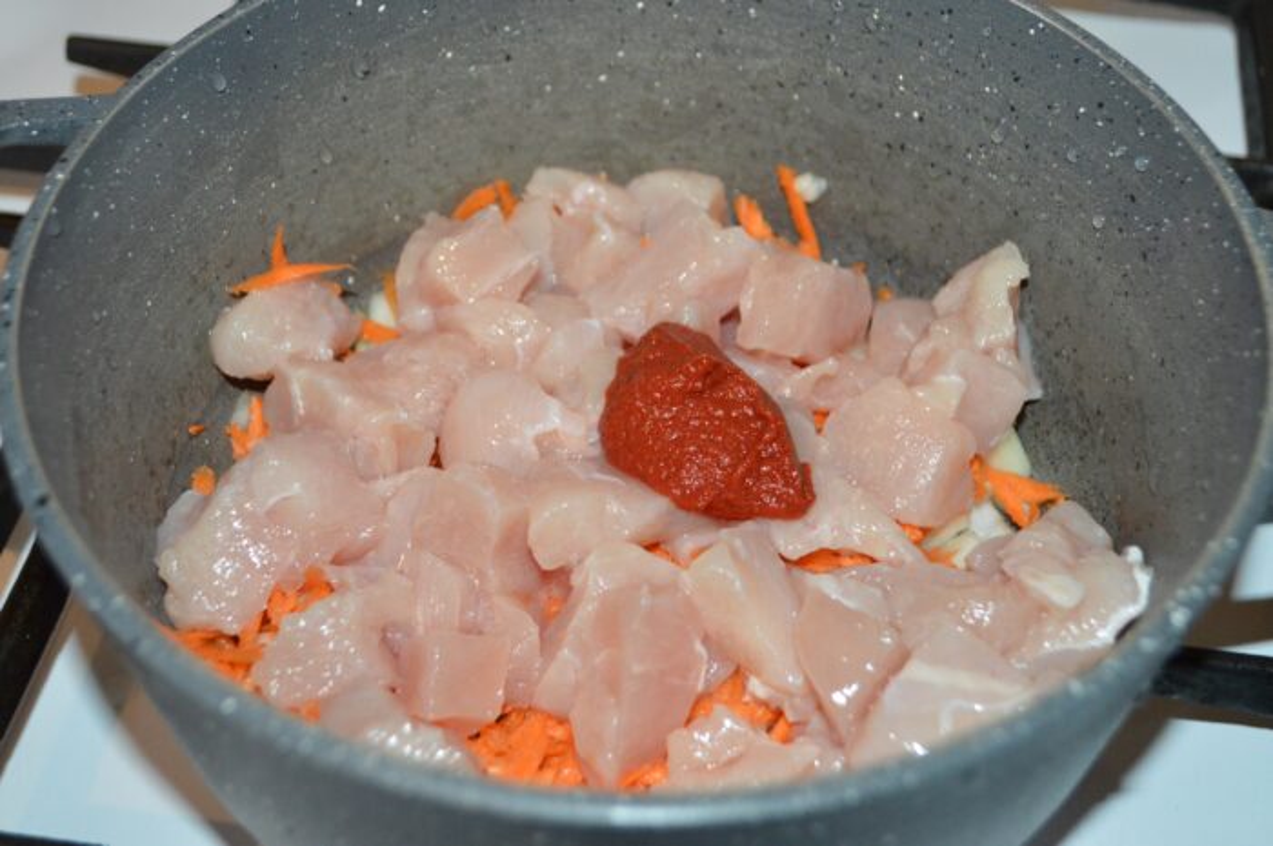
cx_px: 636
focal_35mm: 51
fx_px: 1801
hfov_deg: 38.9
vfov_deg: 26.4
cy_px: 423
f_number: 5
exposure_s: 1/60
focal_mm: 34
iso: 2000
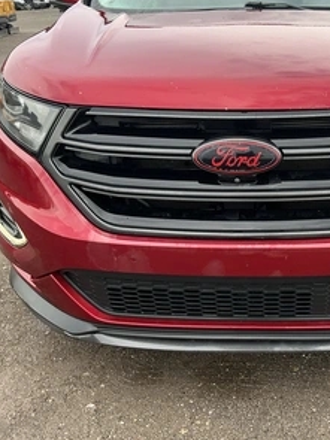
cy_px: 219
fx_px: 483
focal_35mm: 38
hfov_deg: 36.6
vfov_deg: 49.0
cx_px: 257
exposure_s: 1/122
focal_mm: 3
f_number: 1.8
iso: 25
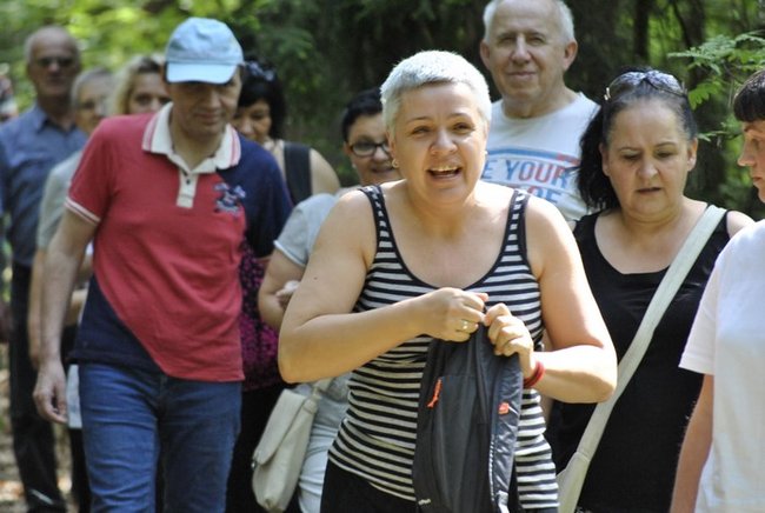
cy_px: 256
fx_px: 6387
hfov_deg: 6.9
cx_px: 382
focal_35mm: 300
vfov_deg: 4.6
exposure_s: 1/125
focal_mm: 200
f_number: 5.6
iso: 800
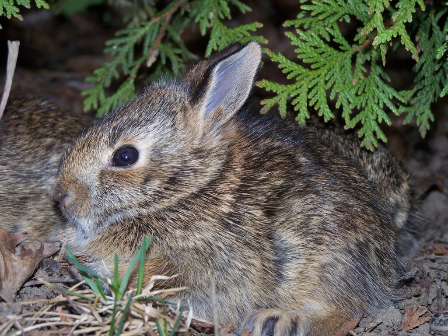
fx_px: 1359
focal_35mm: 105
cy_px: 168
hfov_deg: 18.7
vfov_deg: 14.1
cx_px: 224
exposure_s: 1/90
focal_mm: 17.5
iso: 80
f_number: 3.2
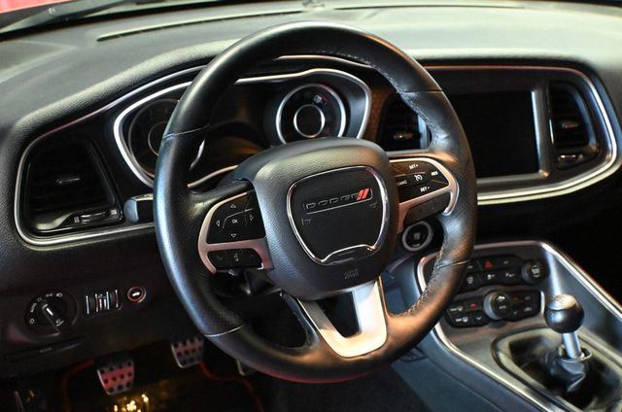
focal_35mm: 41
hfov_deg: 47.2
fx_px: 711
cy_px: 206
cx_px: 311
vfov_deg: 32.3
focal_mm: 27.5
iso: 12800
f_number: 4.5
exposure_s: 1/60
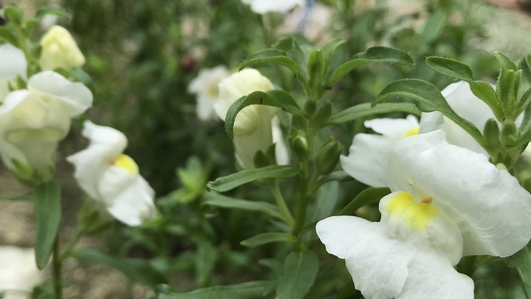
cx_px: 254
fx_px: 549
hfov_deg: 51.6
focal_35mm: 39
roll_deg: -7.0
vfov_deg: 30.4
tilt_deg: -24.4
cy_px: 146
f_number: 1.8
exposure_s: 1/1312
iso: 20
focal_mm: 3.99
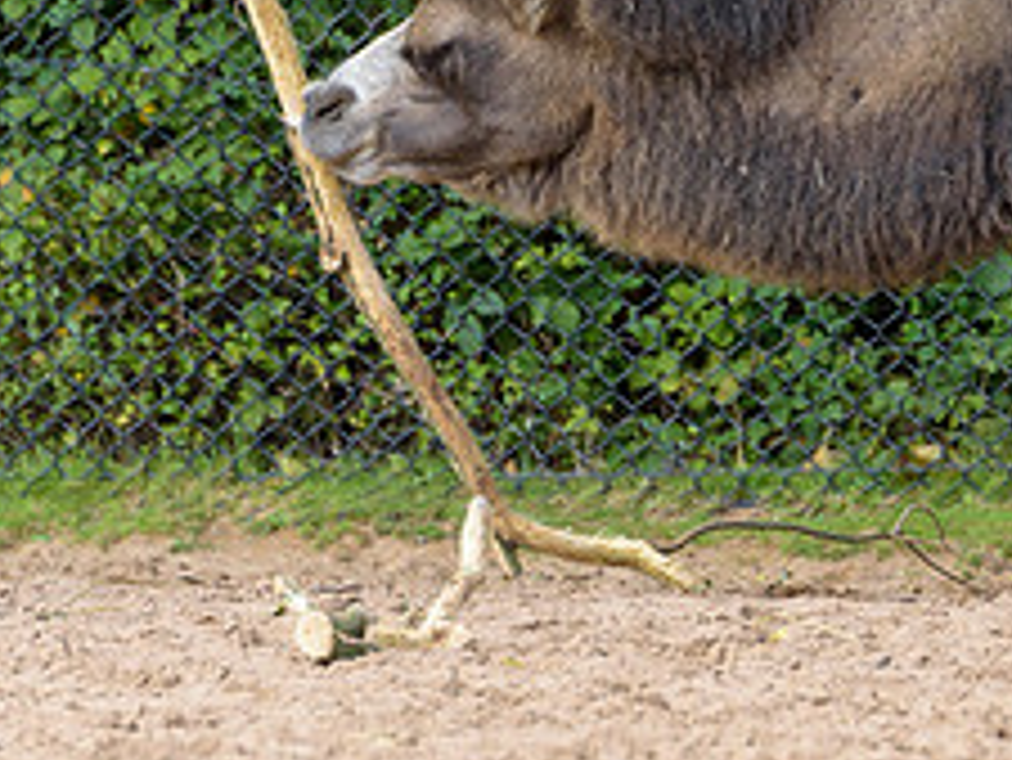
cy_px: 36
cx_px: 1068
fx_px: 38669
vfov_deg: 1.1
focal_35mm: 1322
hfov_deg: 1.5
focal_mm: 400
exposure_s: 1/800
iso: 400
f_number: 5.6
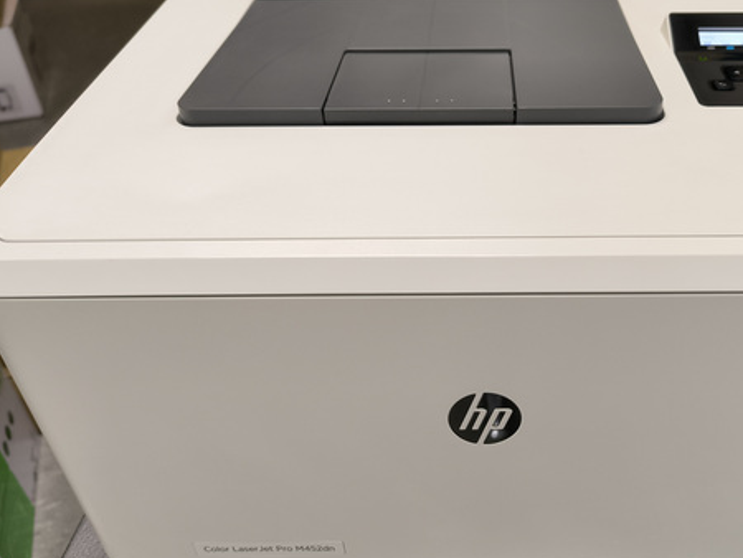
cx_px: 482
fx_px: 687
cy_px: 304
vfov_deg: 44.2
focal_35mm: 32
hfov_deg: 55.8
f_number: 1.9
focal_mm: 6.92
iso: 160
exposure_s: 1/100
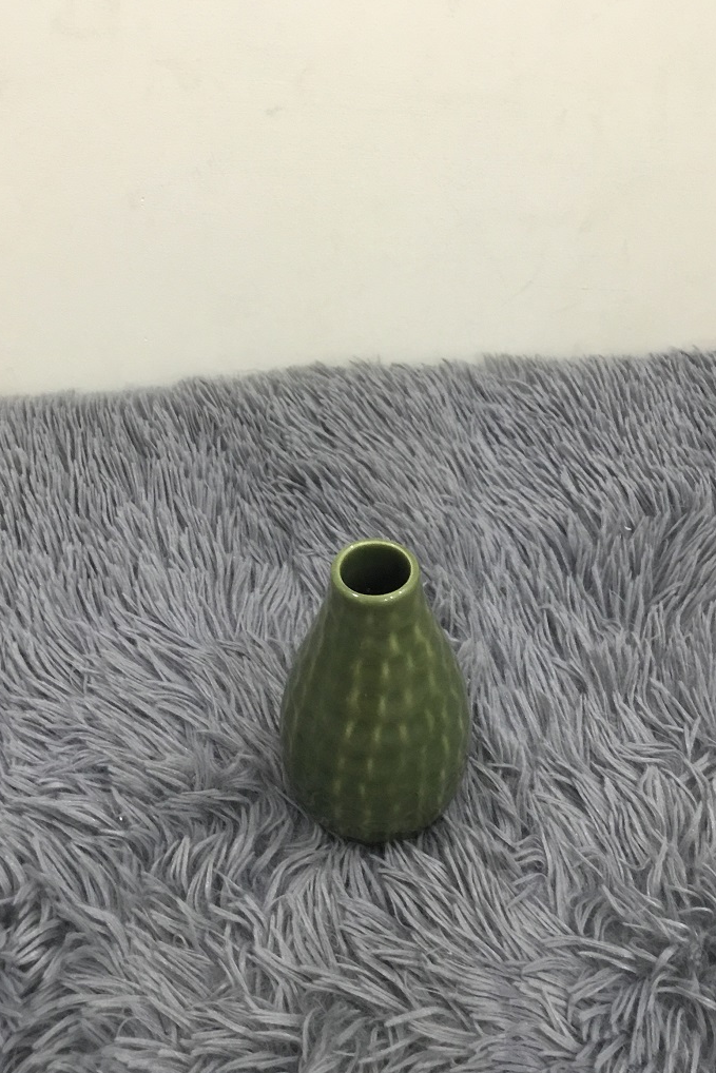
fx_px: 1133
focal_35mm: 38
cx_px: 384
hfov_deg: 35.0
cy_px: 557
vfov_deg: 50.7
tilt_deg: -45.9
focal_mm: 3.3
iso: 125
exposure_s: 1/33
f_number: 2.4
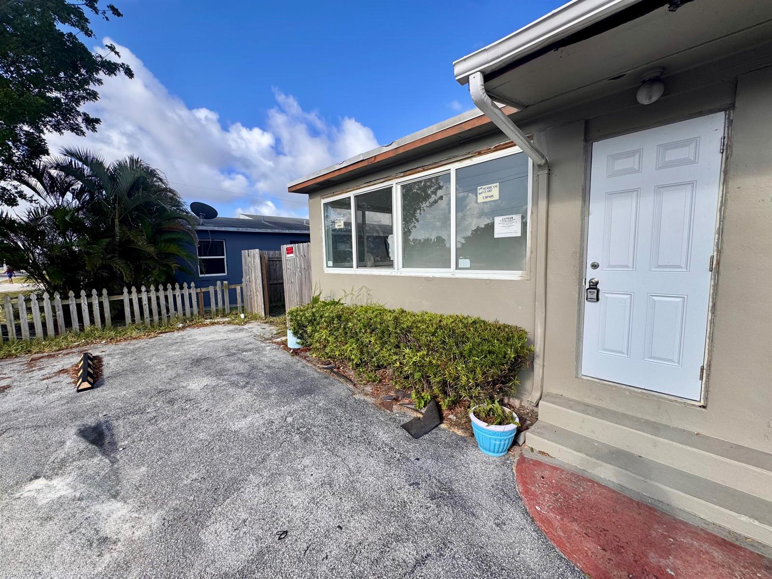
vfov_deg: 85.7
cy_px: 290
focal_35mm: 14
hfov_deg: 102.1
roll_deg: +1.3
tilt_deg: -5.6
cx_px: 386
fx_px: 312
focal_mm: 2.22
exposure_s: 1/1126
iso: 50
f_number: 2.2
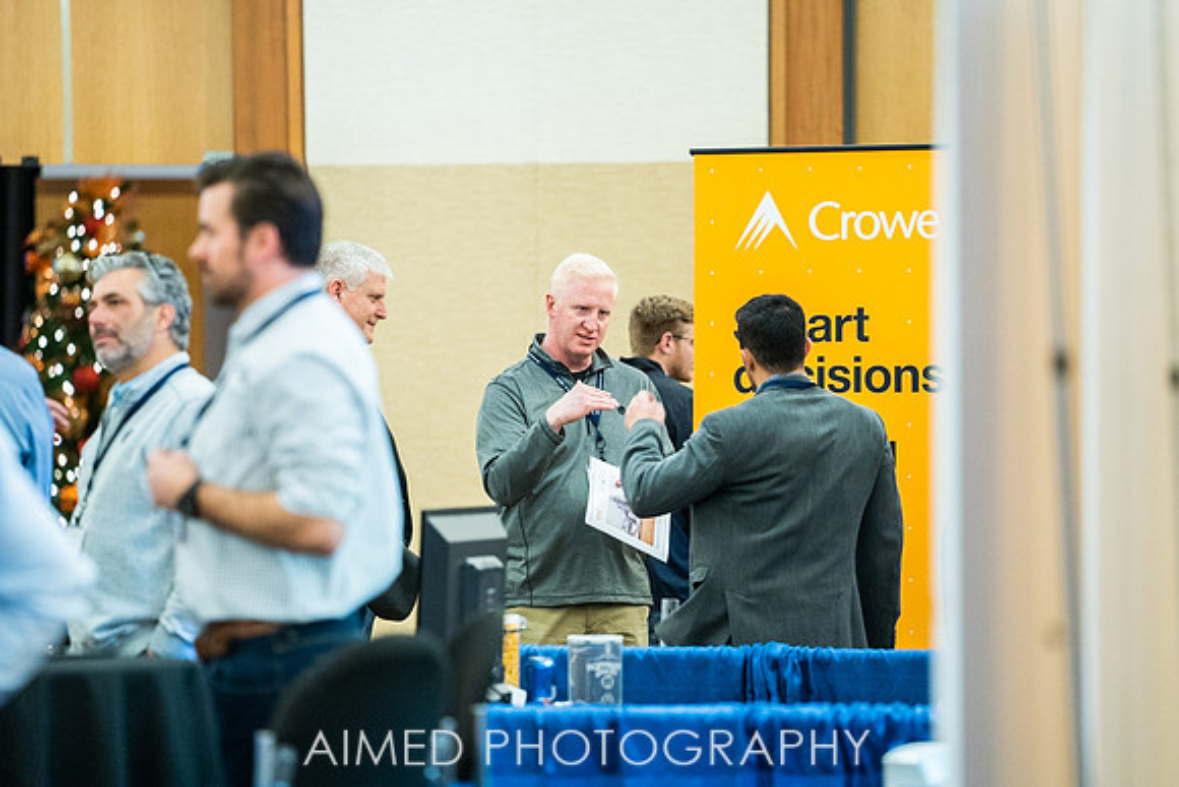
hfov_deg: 9.9
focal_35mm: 208
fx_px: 6821
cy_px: 394
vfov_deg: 6.6
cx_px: 590
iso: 3200
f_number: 2.8
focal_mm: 200
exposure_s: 1/160
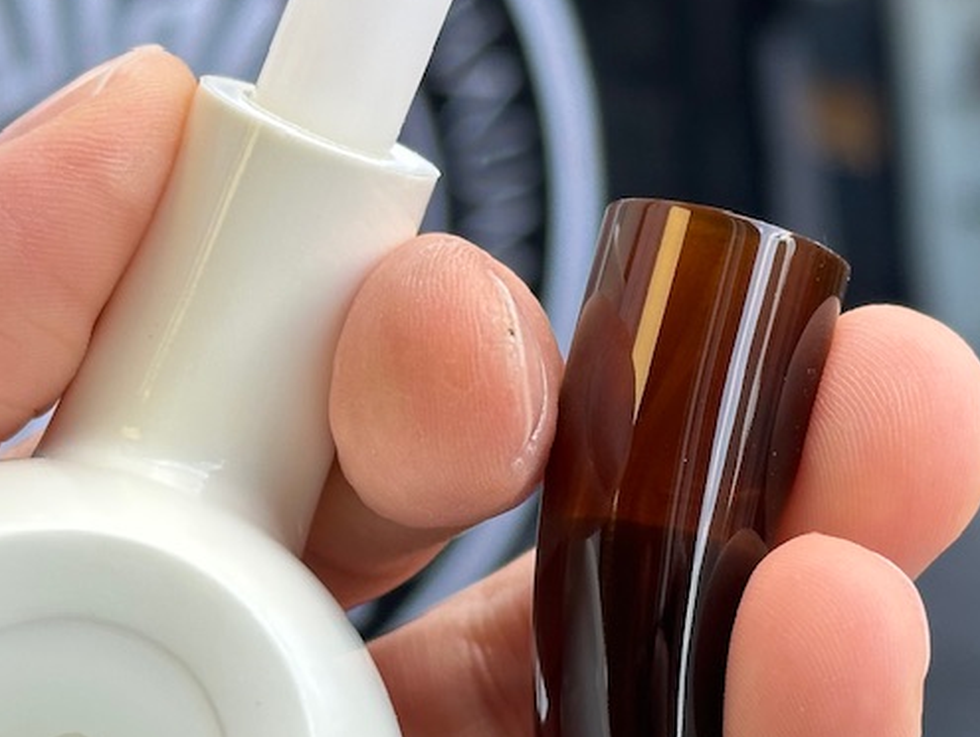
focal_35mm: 124
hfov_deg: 15.8
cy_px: 446
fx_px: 3513
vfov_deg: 12.0
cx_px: 649
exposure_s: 1/270
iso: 64
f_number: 1.78
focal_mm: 6.86
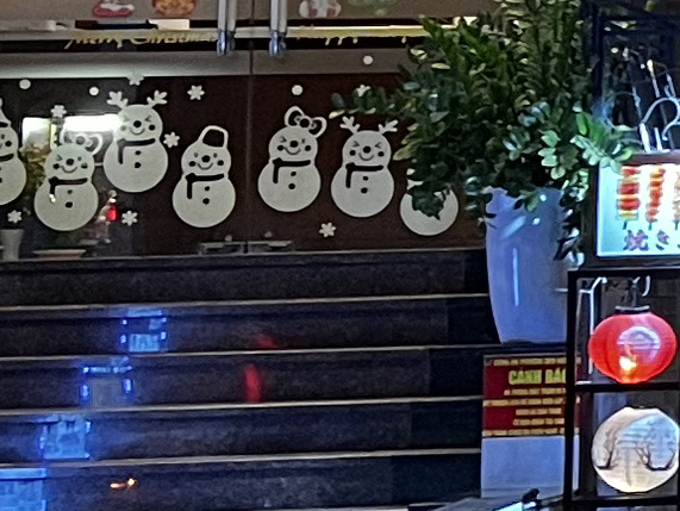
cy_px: -102
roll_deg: +1.8
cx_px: 2004
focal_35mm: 182
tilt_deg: +6.5
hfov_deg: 8.9
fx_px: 3577
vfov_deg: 8.1
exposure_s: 1/50
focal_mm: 5.7
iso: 200
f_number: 1.5
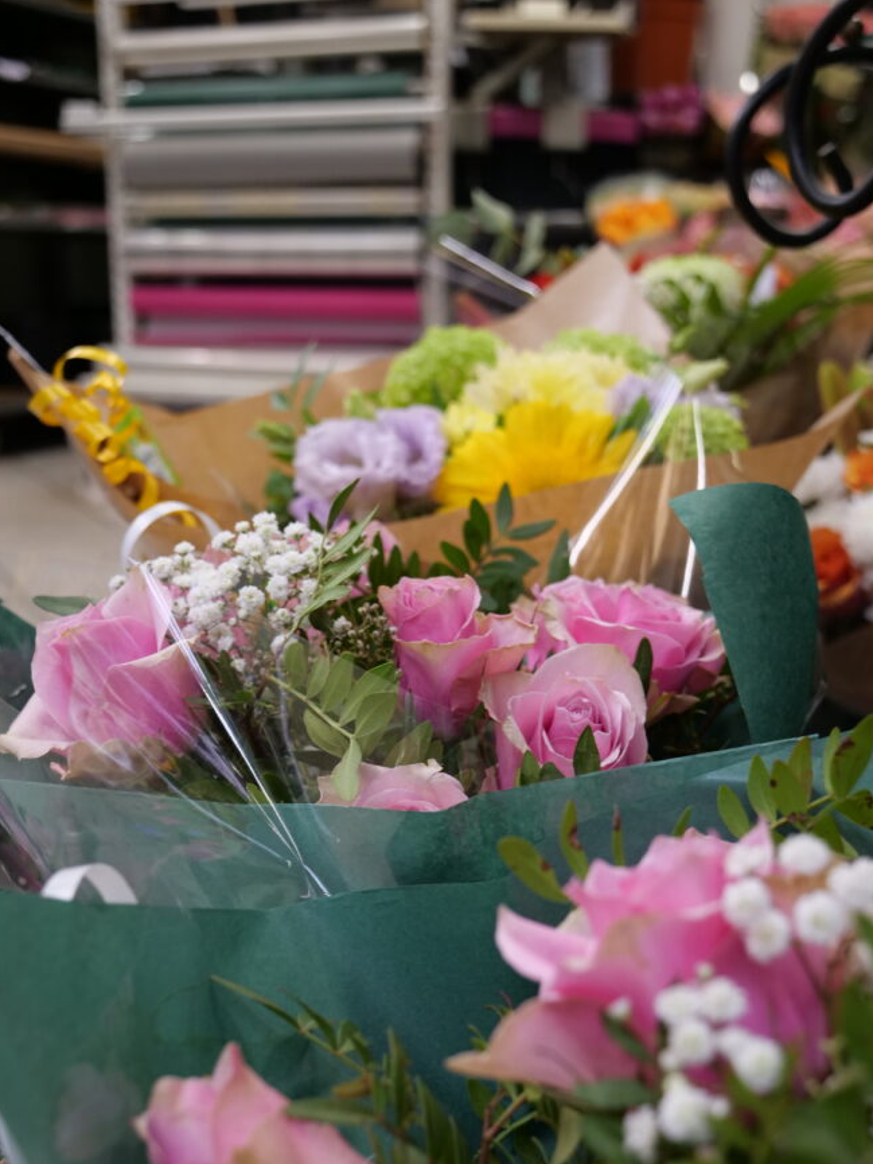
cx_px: 502
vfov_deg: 41.9
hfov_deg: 32.1
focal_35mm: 45
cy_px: 682
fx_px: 1513
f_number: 3.2
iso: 500
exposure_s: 1/60
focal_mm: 19
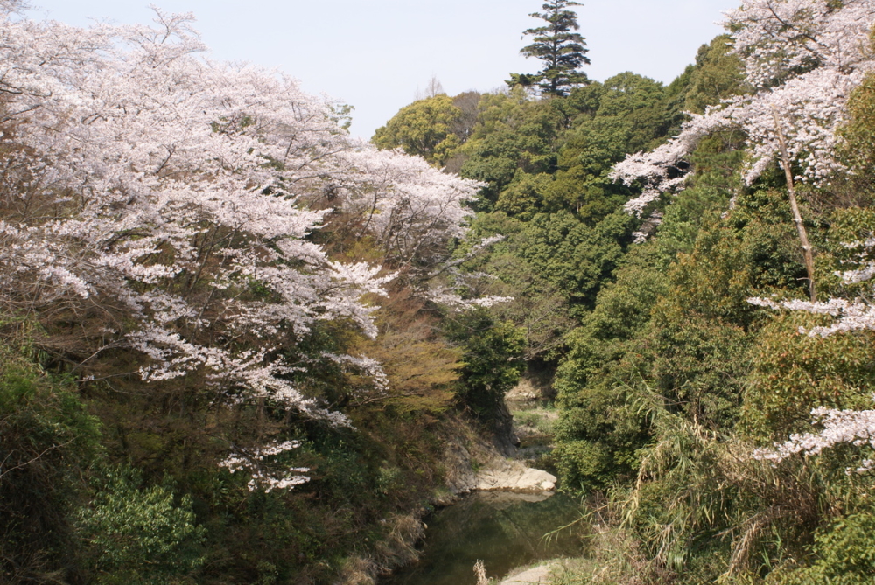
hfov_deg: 37.8
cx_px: 438
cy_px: 292
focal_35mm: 52
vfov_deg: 25.8
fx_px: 1277
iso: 100
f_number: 11
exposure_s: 1/80
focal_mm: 35
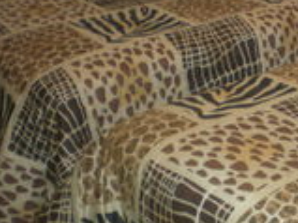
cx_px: 326
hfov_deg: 21.2
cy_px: 7
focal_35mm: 88
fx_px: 757
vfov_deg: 16.5
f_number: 3.1
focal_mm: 6.3
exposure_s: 1/60
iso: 238
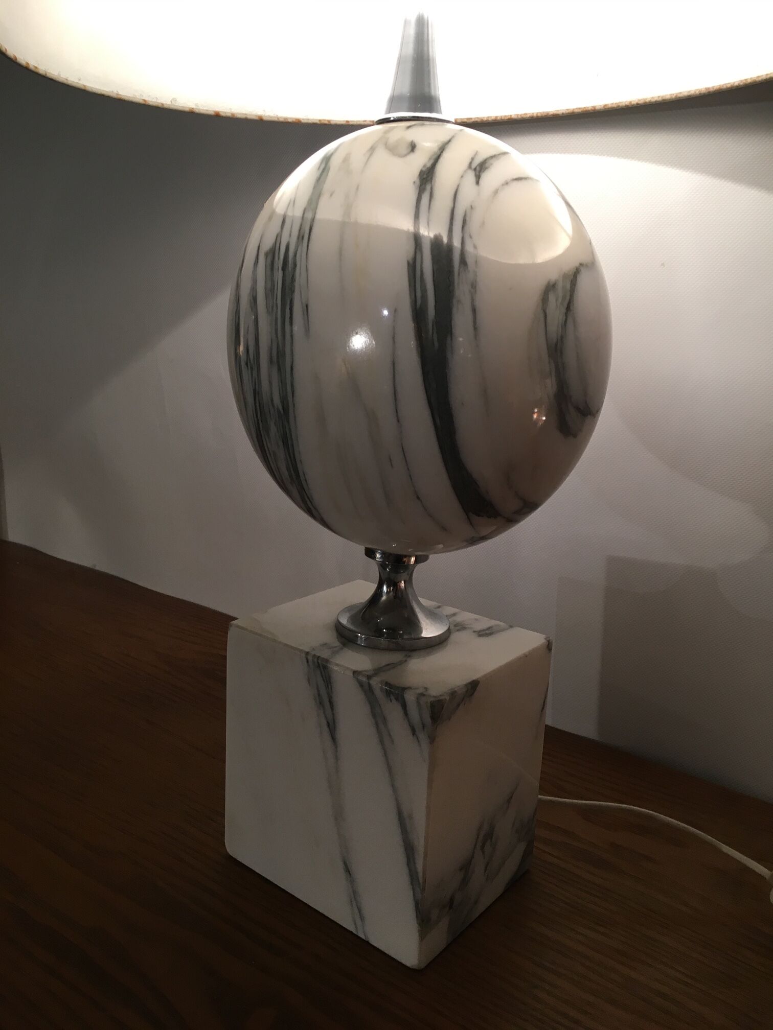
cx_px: 386
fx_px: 863
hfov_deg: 48.2
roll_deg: -3.1
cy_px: 515
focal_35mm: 29
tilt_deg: -13.7
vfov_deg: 61.7
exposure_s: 1/33
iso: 80
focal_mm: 4.15
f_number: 2.2
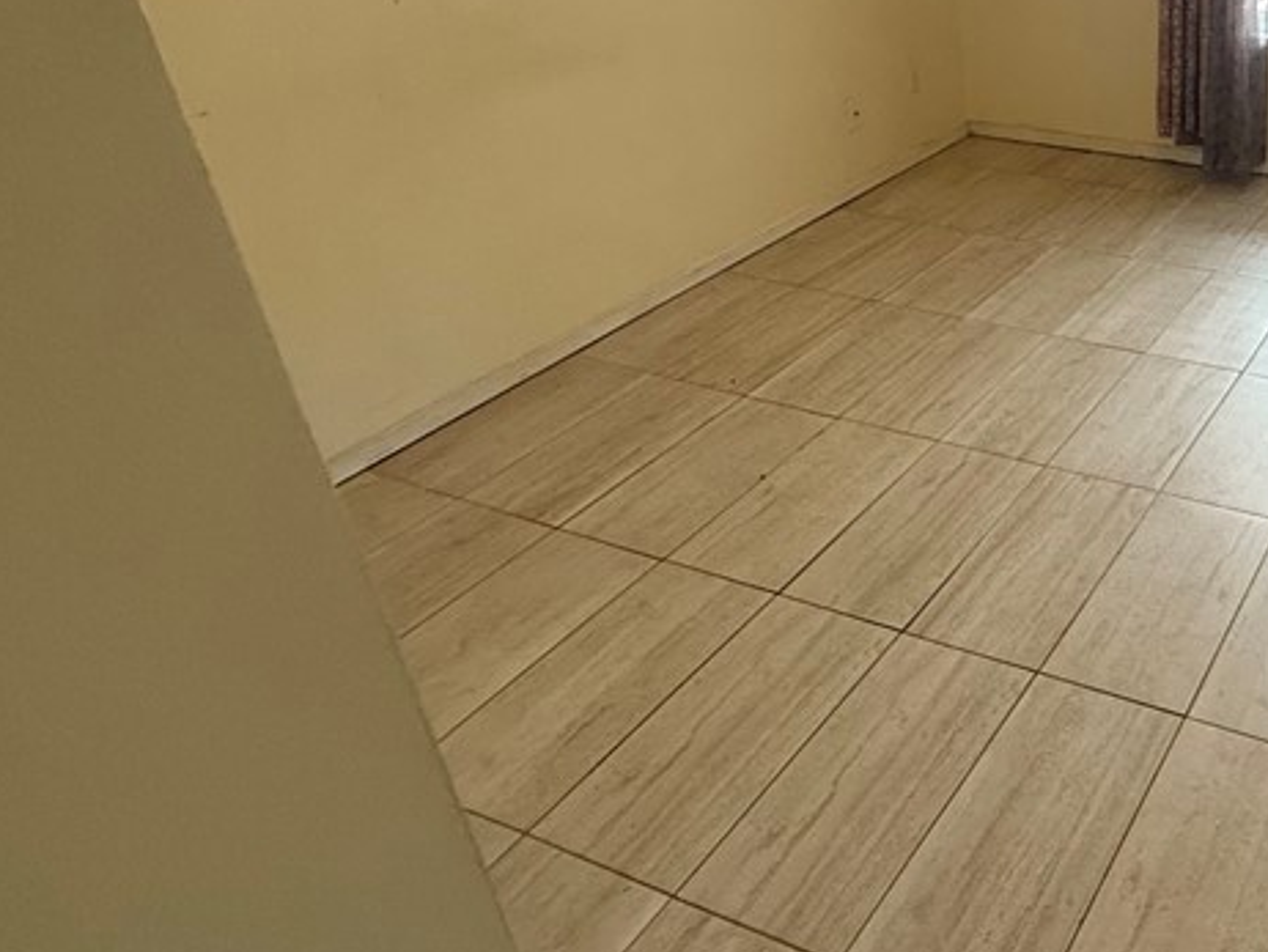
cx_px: 1216
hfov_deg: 49.6
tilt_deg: -25.5
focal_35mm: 31
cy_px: 269
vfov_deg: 44.3
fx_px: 1136
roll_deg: -0.8
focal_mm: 2.22
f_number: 2.2
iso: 400
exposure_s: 1/88
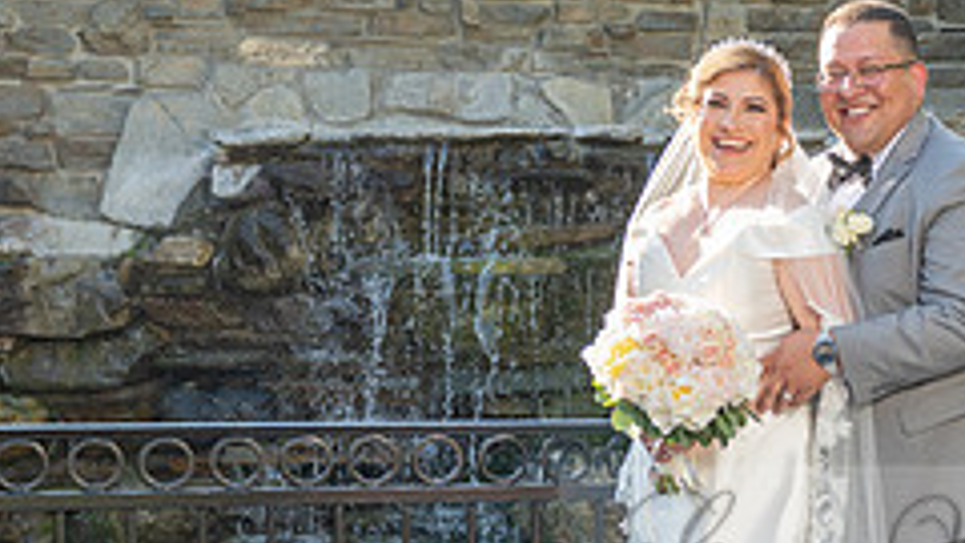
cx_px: 885
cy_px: 521
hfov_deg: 25.1
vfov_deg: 14.5
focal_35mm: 82
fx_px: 2098
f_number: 4
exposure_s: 1/250
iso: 100
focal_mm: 26
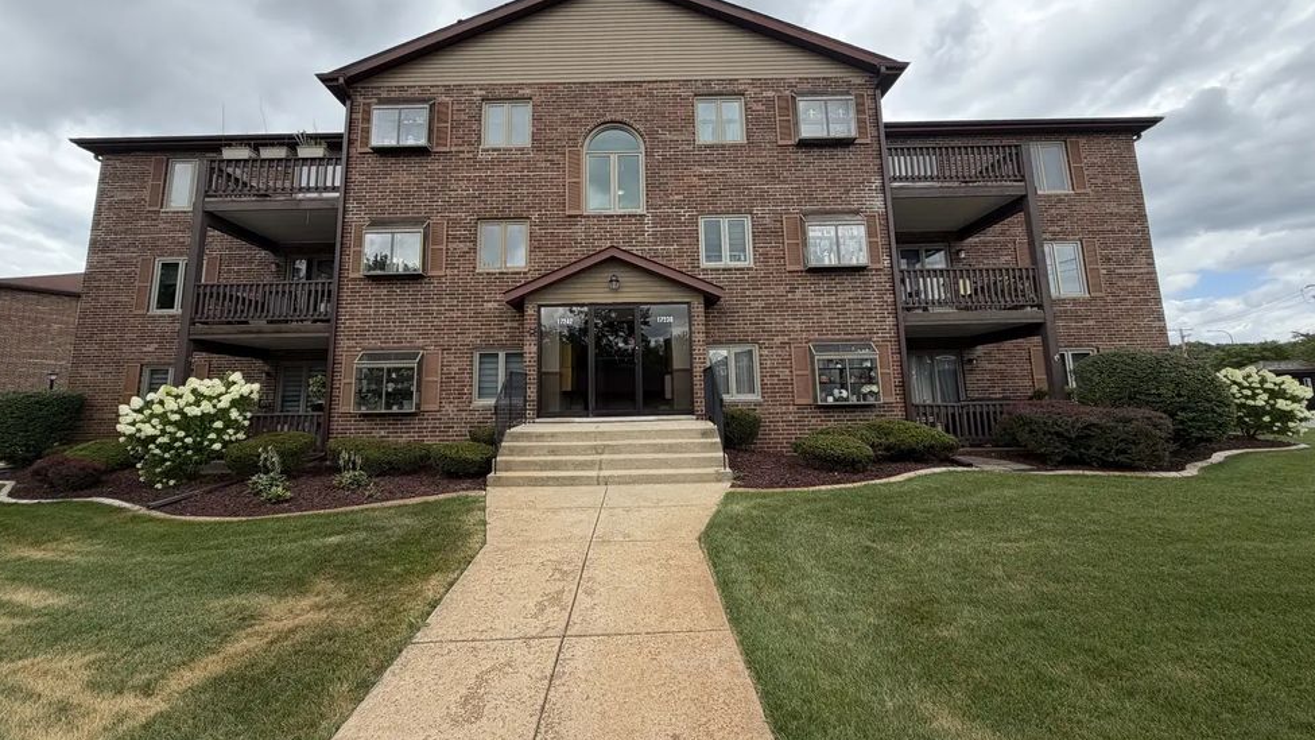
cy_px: 313
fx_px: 558
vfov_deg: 66.7
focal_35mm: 16
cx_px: 636
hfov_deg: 99.3
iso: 32
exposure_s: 1/770
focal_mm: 2.22
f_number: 2.2
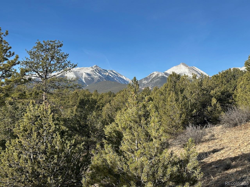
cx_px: 125
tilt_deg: +4.1
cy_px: 94
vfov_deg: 30.3
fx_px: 347
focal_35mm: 48
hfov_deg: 39.7
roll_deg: -0.7
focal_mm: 6.86
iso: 64
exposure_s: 1/2732
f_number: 1.78
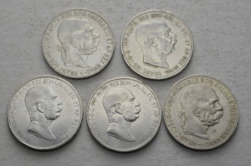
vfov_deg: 23.7
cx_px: 126
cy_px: 83
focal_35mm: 57
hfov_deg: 35.1
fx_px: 397
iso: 400
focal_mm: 38
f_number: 14
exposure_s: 1/250
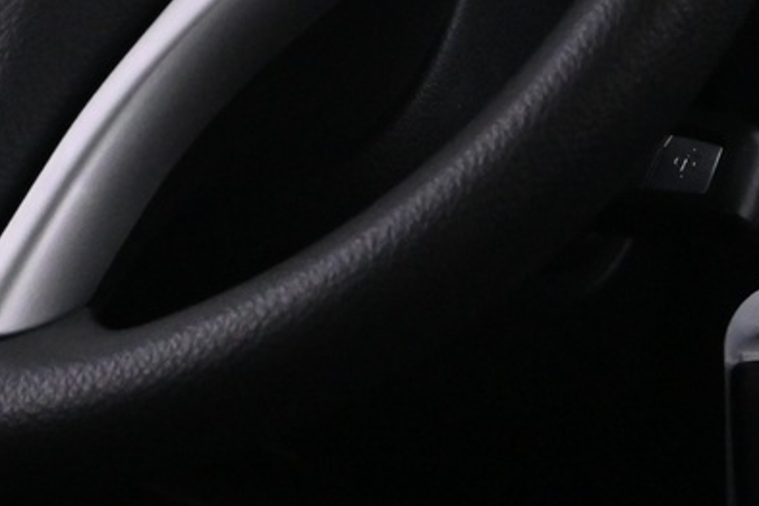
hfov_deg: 14.5
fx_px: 2932
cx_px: 29
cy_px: -261
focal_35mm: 139
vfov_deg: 9.6
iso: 3200
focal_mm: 22.5
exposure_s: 1/40
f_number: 4
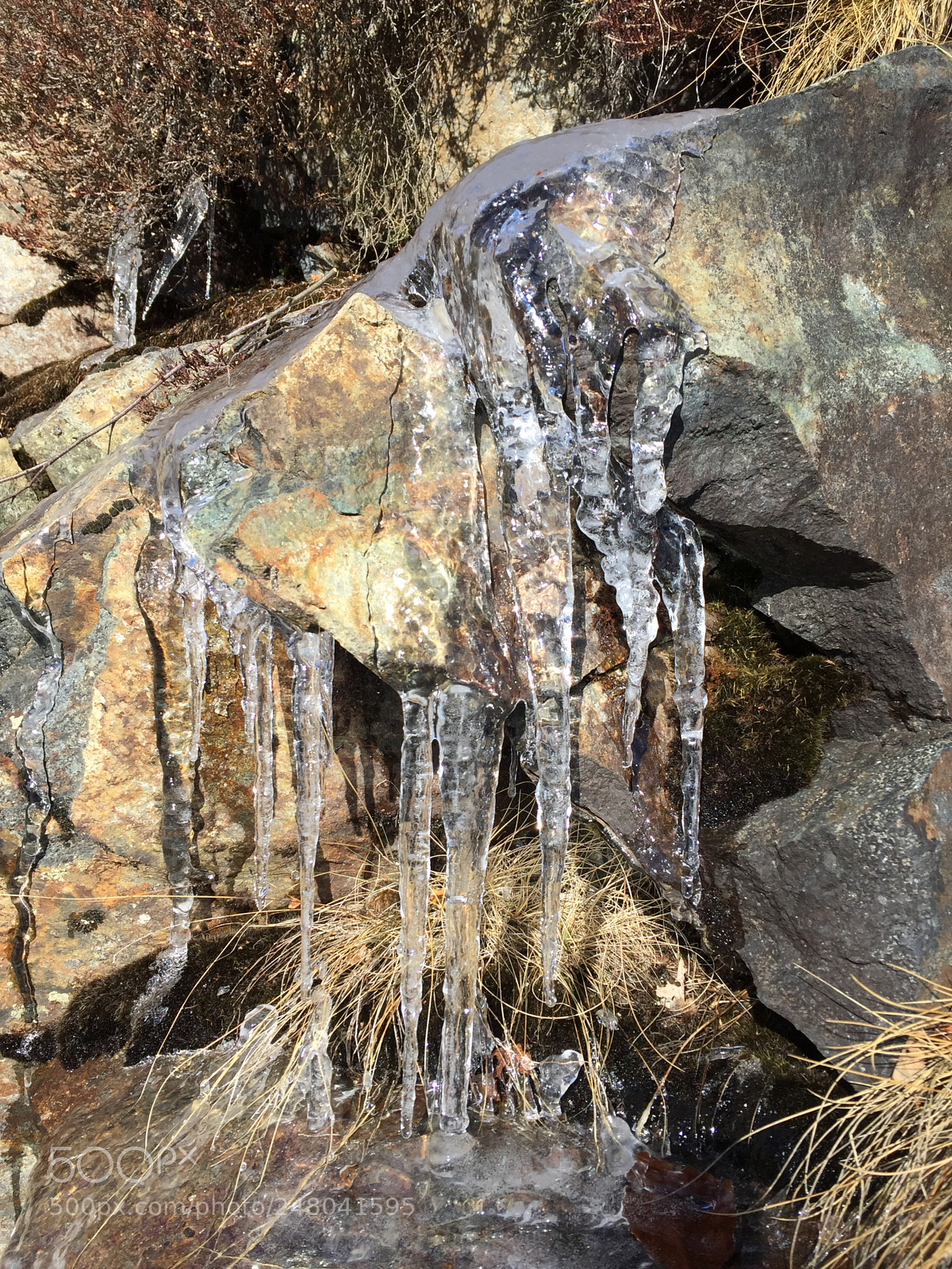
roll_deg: -0.1
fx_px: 1063
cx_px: 476
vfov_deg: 61.7
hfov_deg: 48.2
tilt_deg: +1.5
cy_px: 634
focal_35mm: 29
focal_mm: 4.15
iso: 32
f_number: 2.2
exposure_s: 1/1099
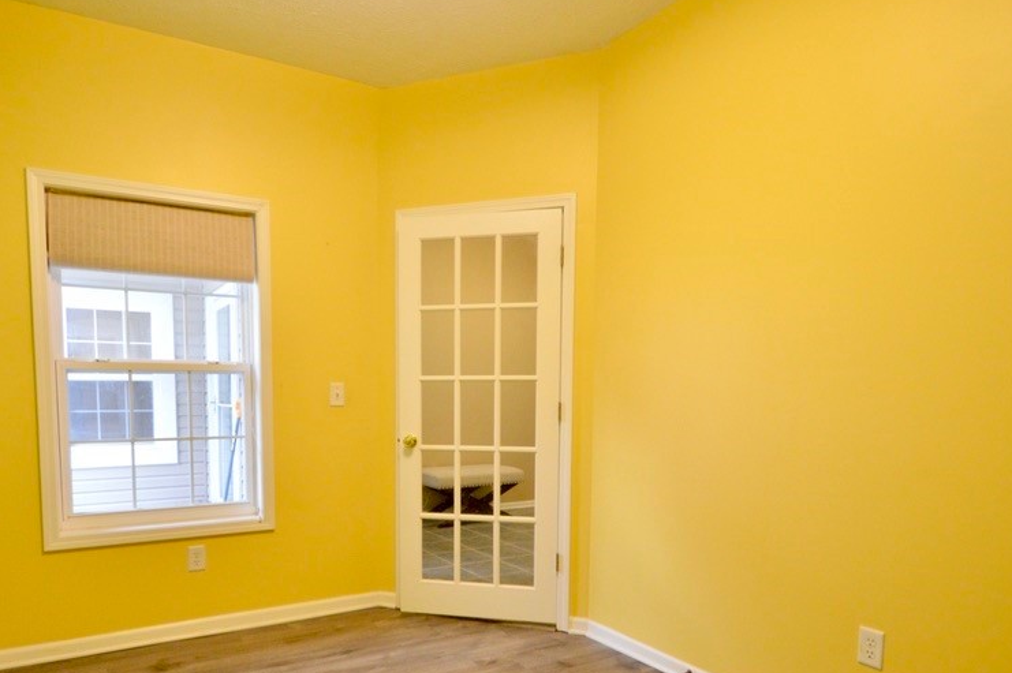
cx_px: 457
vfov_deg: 56.3
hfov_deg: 78.4
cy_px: 432
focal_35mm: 22
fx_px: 618
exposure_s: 1/60
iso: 1100
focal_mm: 10
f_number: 3.5
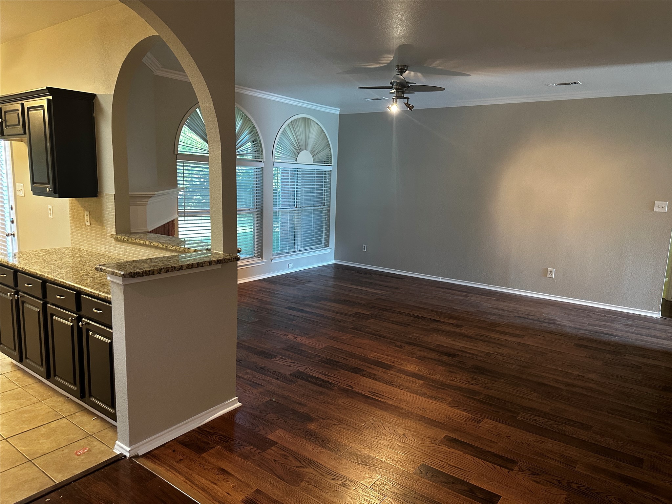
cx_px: 336
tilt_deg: -8.9
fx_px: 466
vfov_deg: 56.8
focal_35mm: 24
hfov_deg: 71.6
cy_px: 252
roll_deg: -2.5
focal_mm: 6.86
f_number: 1.78
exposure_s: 1/60
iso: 400
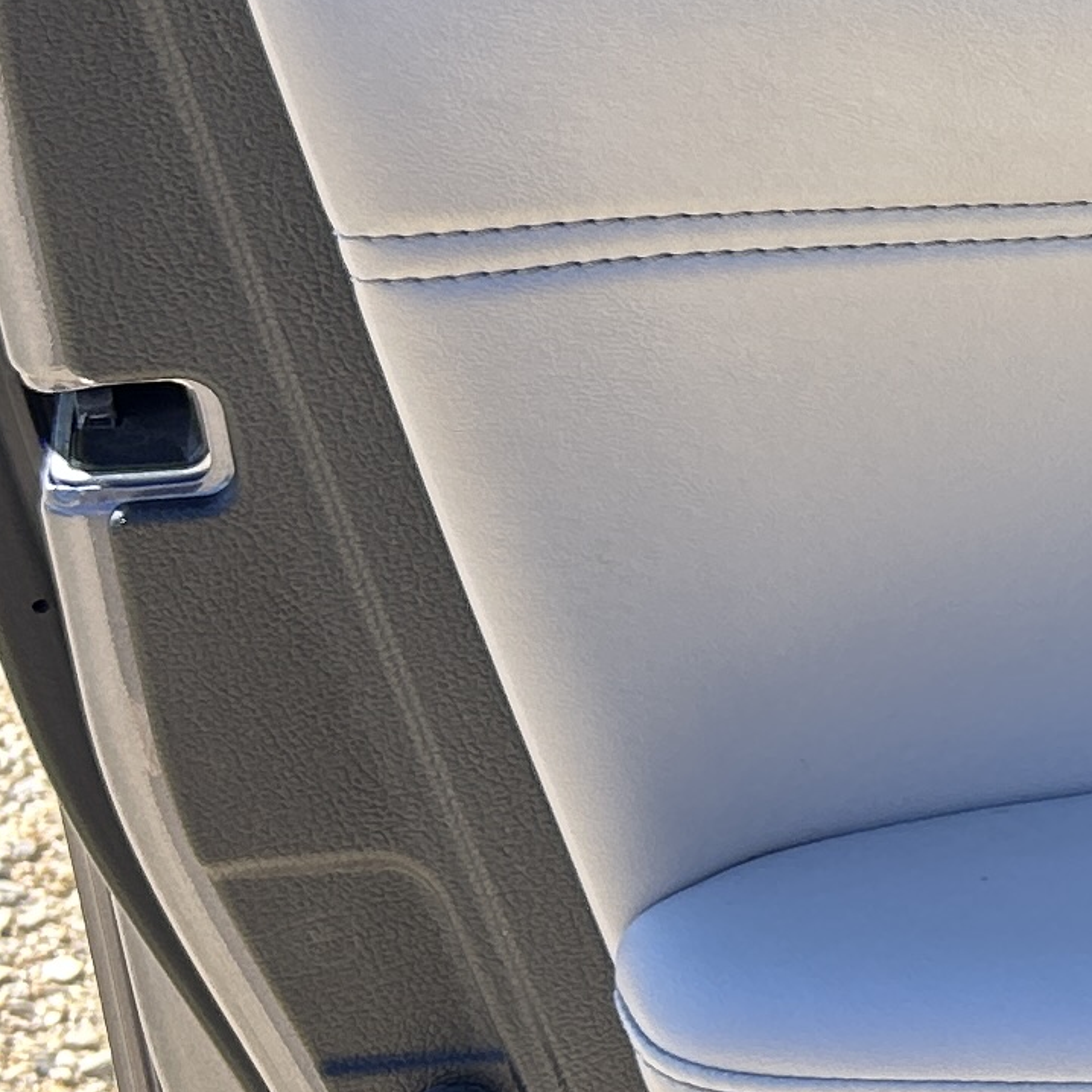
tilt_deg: -27.2
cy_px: 722
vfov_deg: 13.5
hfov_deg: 11.6
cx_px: 2432
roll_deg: -4.7
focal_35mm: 129
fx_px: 4604
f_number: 1.5
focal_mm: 5.7
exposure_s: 1/471
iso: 50
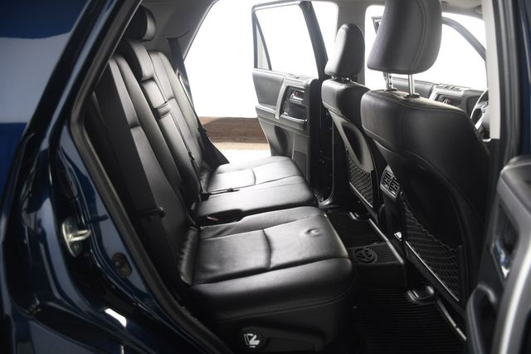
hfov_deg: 67.4
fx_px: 398
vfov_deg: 47.9
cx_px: 266
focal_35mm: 27
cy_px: 177
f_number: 3.5
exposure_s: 1/160
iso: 100
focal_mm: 18
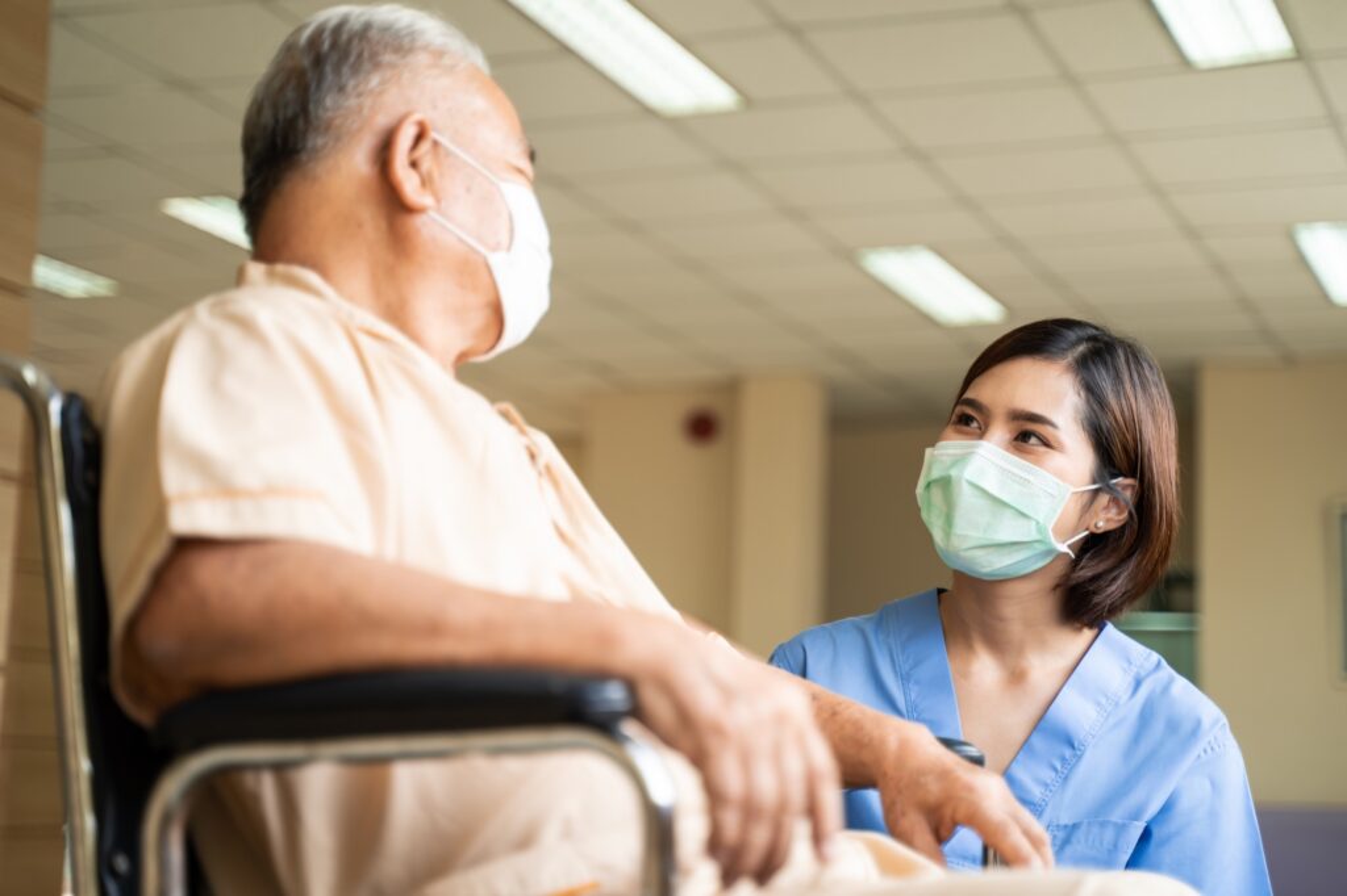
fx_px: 2356
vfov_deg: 21.6
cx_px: 674
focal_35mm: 63
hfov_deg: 31.9
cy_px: 448
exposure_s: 1/80
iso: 160
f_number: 2.8
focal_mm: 63
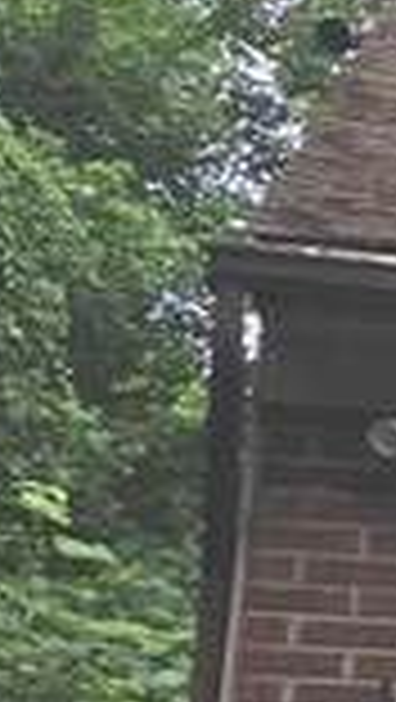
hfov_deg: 4.0
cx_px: 2808
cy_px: 508
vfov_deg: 10.4
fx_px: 3837
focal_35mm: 206
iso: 12
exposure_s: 1/195
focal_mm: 6.3
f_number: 1.7
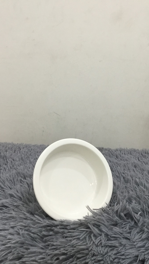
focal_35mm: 34
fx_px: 239
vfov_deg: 58.0
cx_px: 81
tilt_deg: -12.8
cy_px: 131
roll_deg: -0.4
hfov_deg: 34.6
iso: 64
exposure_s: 1/33
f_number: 2.4
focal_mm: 3.3
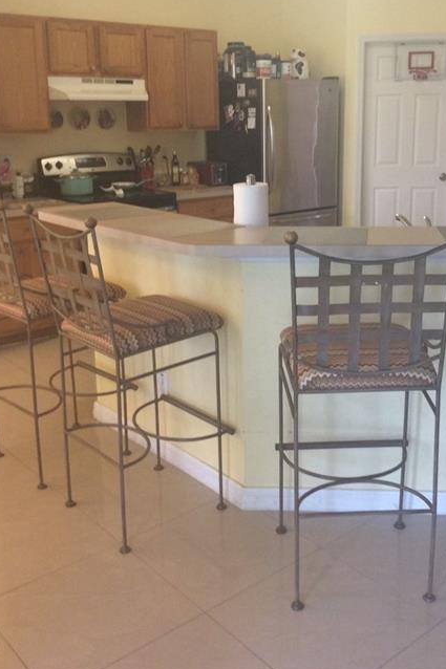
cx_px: 271
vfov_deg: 48.2
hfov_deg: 33.3
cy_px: 273
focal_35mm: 40
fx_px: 744
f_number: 2.4
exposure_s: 1/24
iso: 80
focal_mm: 3.3
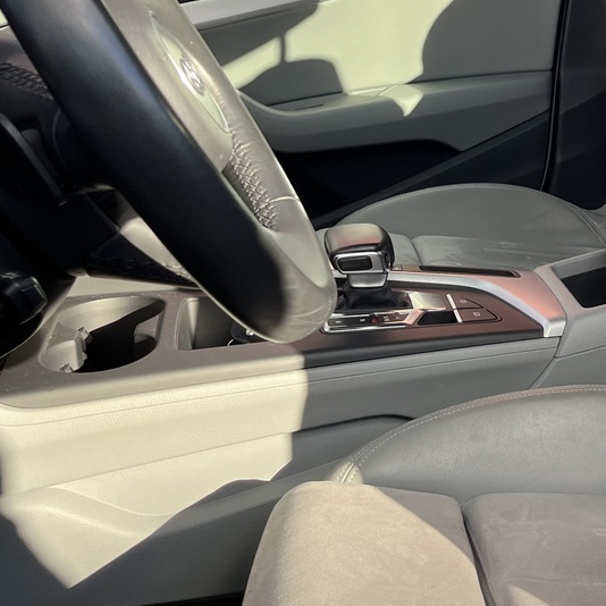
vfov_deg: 27.0
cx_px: 572
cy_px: 96
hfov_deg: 26.6
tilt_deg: -8.1
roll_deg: +7.5
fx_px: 1228
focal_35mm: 62
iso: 50
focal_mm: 5.1
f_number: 1.6
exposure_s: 1/354
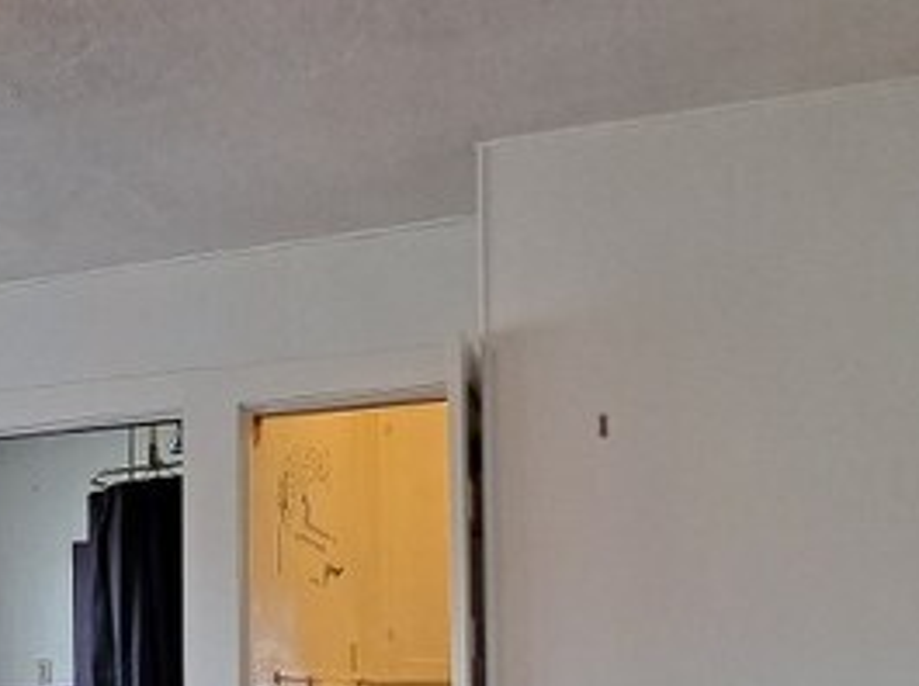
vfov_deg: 22.3
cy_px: 696
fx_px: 1670
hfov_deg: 29.2
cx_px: 47
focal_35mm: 63
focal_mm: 4.6
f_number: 2
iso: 80
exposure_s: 1/60
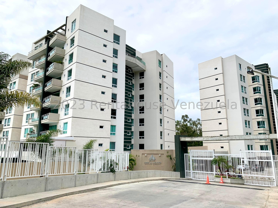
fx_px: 209
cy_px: 104
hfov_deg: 67.3
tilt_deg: +12.2
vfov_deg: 53.1
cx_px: 139
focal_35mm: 26
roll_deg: -0.2
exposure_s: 1/3937
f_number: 1.8
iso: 25
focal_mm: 4.25
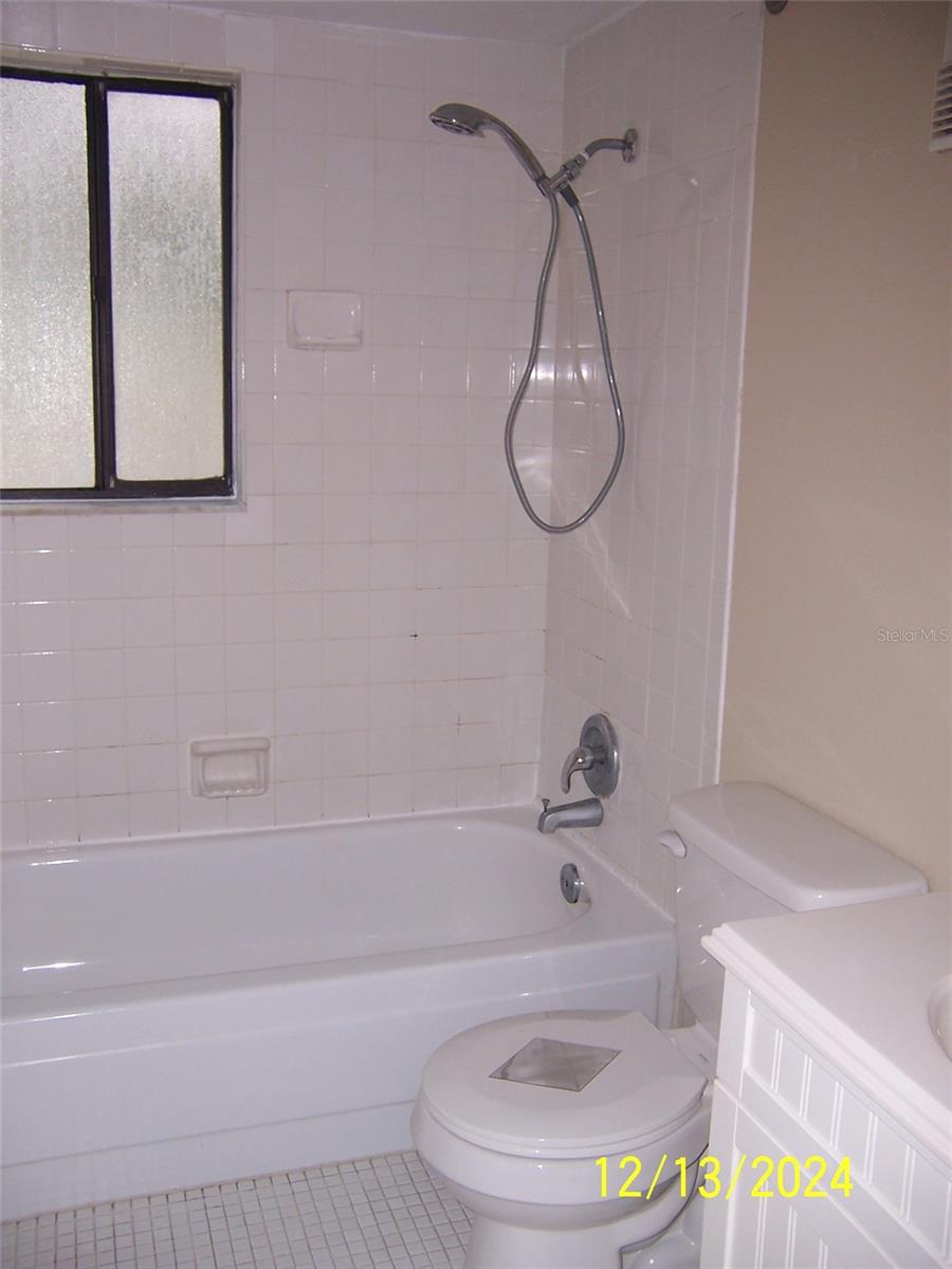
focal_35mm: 33
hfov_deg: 42.9
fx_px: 1210
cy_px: 634
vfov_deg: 55.4
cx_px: 476
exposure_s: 1/60
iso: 80
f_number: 2.8
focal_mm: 5.5
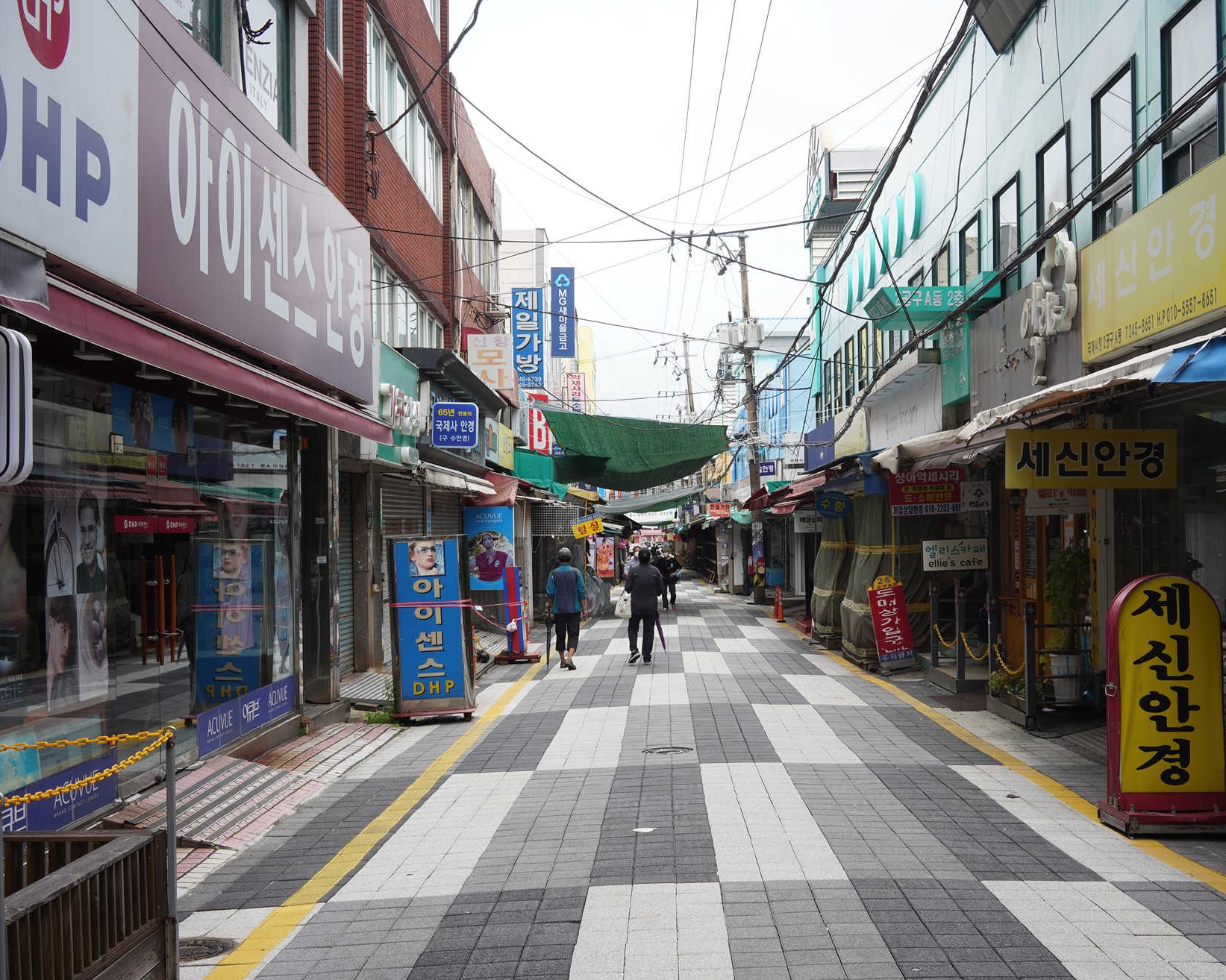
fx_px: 1451
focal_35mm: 40
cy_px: 491
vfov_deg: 37.3
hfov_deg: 45.7
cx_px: 702
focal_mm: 35
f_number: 13
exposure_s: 1/100
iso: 400
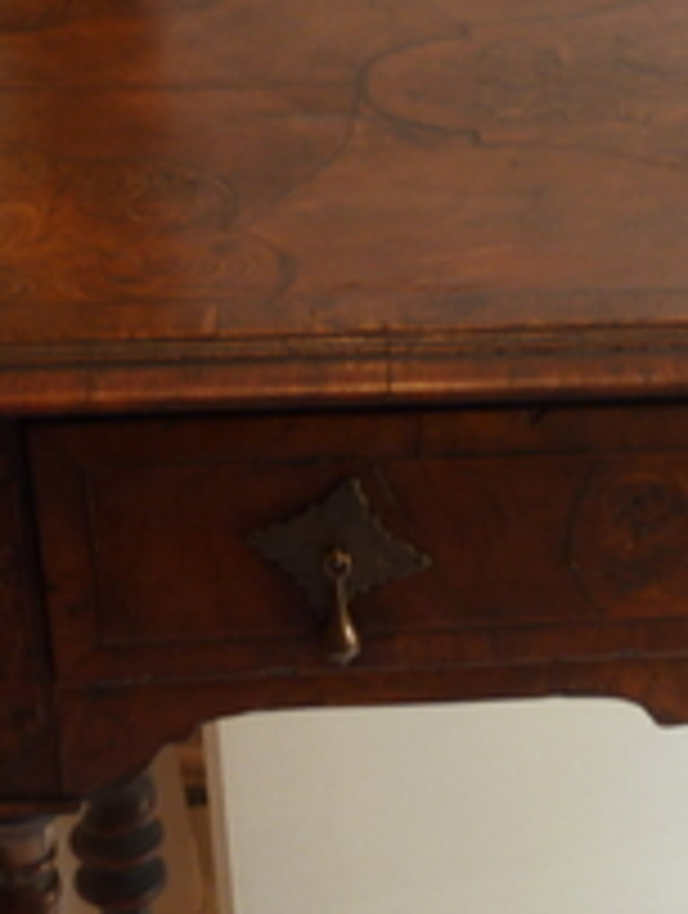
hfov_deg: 12.3
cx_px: 791
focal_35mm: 118
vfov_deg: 16.5
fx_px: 3117
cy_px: 783
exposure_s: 1/8
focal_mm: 6.5
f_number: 3.6
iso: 80
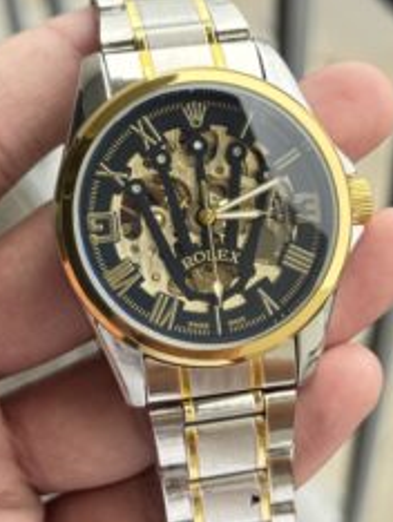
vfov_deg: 23.8
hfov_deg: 18.0
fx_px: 1239
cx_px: 212
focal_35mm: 82
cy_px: 297
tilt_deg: -56.9
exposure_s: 1/323
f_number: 1.78
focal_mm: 6.76
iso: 64
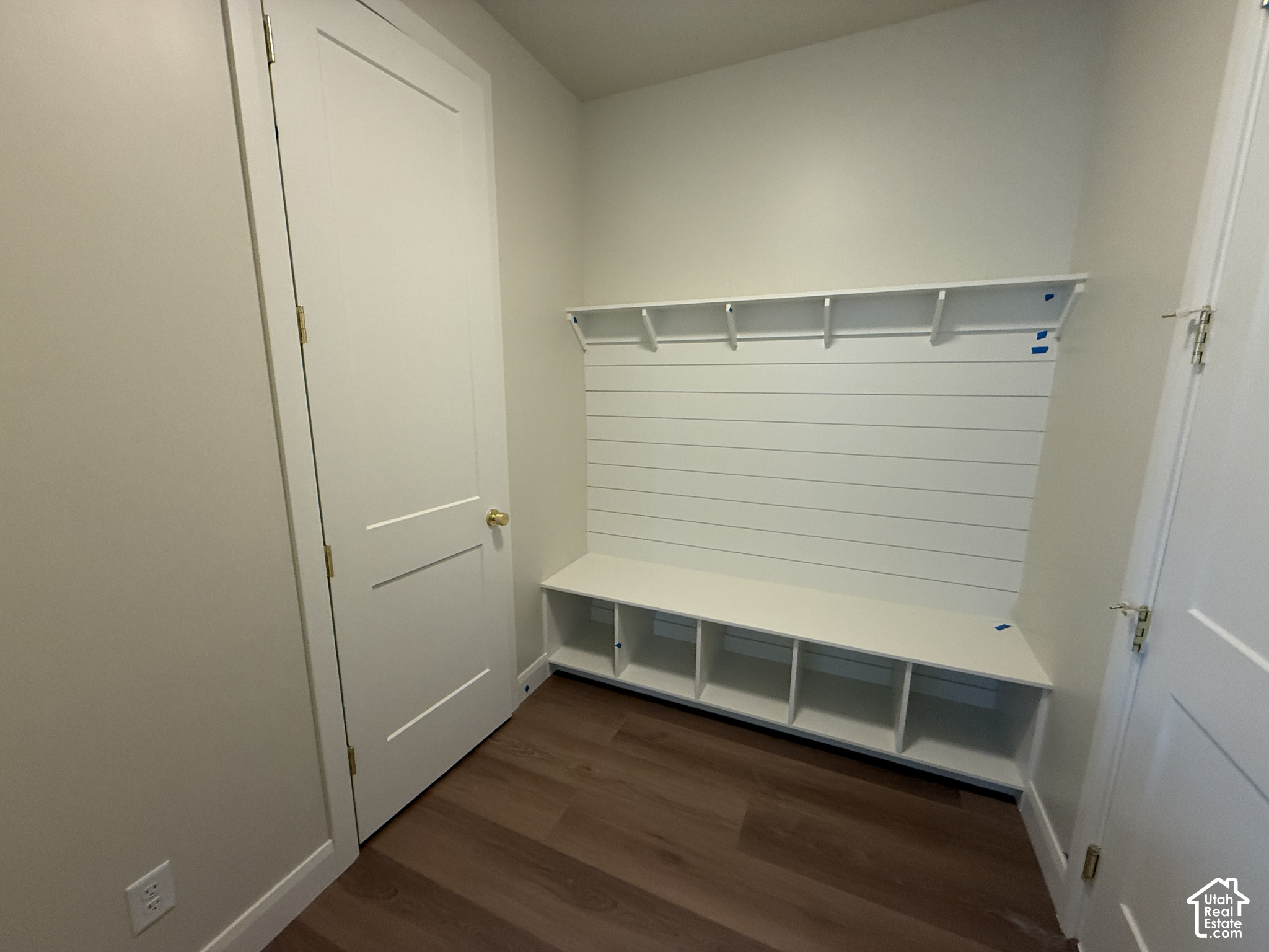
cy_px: 476
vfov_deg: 85.7
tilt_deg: -11.4
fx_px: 513
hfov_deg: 102.1
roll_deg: +0.8
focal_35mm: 14
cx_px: 634
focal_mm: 2.22
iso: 400
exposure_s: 1/120
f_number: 2.2
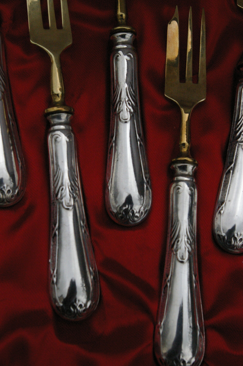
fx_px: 396
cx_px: 122
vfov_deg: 49.6
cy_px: 183
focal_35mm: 39
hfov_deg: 34.1
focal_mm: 26
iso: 1600
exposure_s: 1/750
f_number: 8
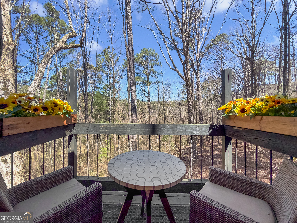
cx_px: 148
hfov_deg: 102.1
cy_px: 112
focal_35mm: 14
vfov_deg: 85.7
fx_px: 120
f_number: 2.2
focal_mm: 2.22
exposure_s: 1/620
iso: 16
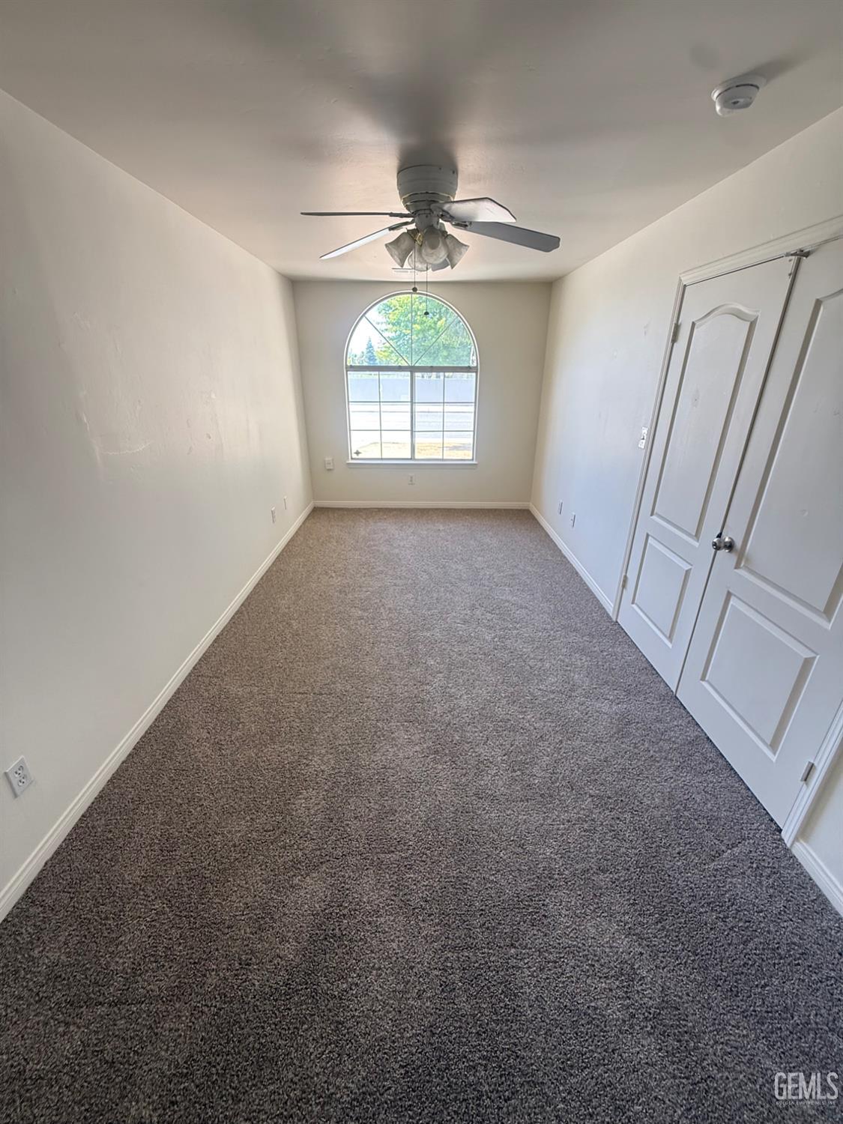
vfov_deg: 102.1
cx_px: 422
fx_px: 455
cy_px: 562
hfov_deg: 85.7
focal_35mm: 14
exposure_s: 1/99
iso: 250
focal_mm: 2.22
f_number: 2.2
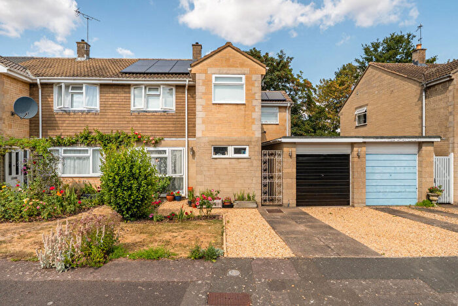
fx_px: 242
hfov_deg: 86.9
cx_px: 229
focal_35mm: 19
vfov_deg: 64.6
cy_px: 153
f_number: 8
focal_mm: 13
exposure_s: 1/800
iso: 200
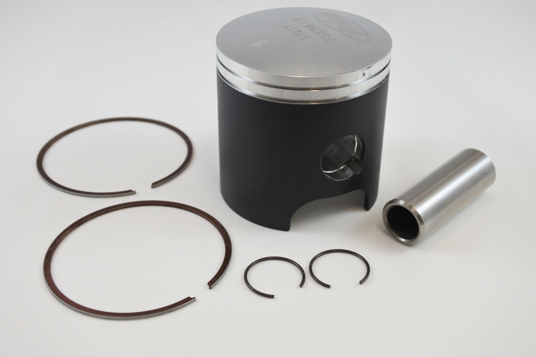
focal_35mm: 50
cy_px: 160
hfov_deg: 39.6
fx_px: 744
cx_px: 265
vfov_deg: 27.0
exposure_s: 1/125
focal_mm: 16.5
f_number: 4.5
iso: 400
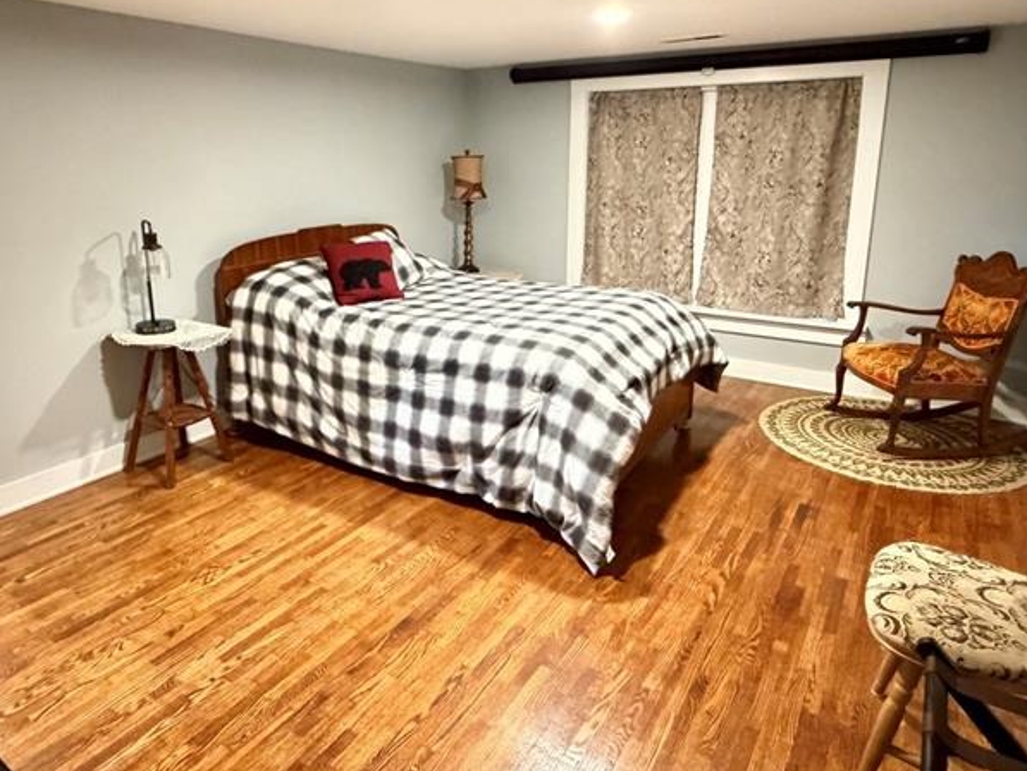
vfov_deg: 56.4
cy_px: 306
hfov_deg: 71.4
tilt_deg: -12.1
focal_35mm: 24
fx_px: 712
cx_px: 468
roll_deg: +0.2
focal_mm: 2.22
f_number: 2.2
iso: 1600
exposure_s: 1/30
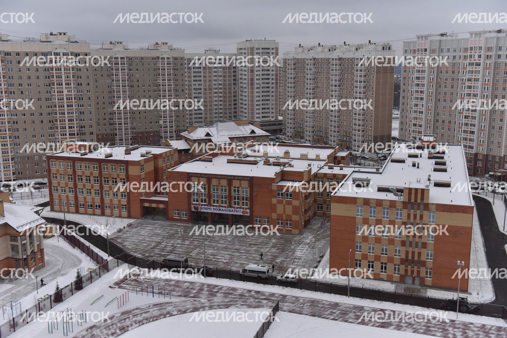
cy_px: 169
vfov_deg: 35.1
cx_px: 254
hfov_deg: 50.7
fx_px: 535
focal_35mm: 38
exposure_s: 1/5000
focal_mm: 38
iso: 3200
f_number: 5
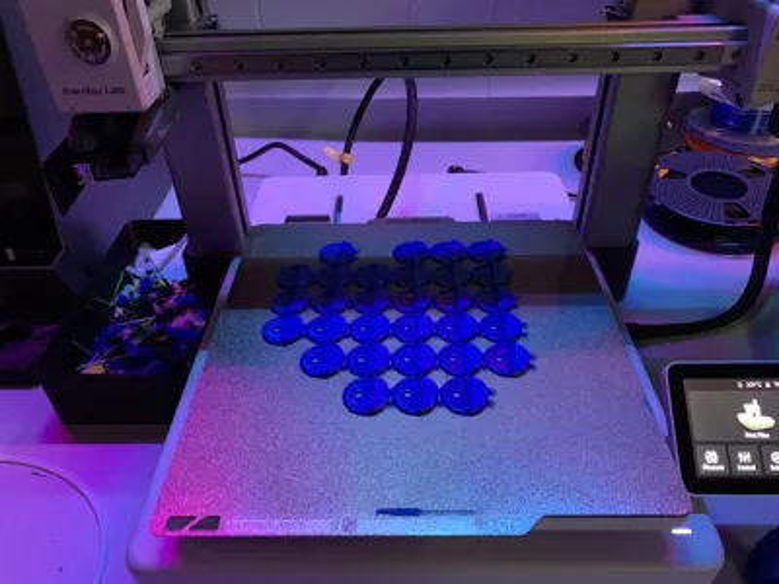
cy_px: 292
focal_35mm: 26
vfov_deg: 53.1
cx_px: 390
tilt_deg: -39.7
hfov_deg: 67.3
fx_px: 585
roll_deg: +2.1
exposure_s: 1/26
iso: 800
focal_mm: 4.25
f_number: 1.8
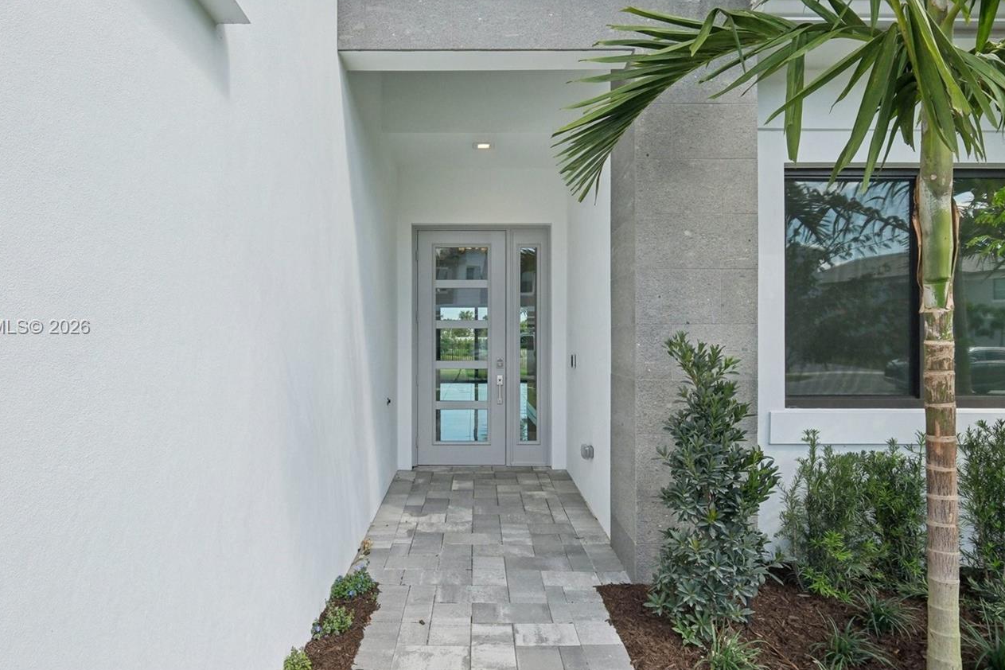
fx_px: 530
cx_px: 478
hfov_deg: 86.8
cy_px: 328
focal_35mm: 19
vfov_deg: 64.5
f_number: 8
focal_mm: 10
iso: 400
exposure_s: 1/600
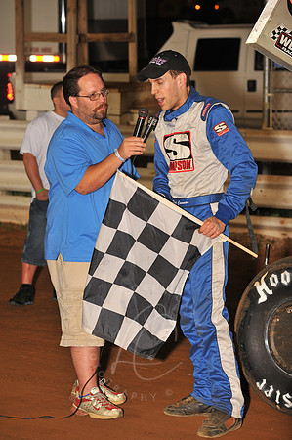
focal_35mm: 125
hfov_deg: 10.9
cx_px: 146
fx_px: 1524
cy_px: 220
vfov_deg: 16.4
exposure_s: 1/320
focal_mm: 125
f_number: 6.3
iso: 500
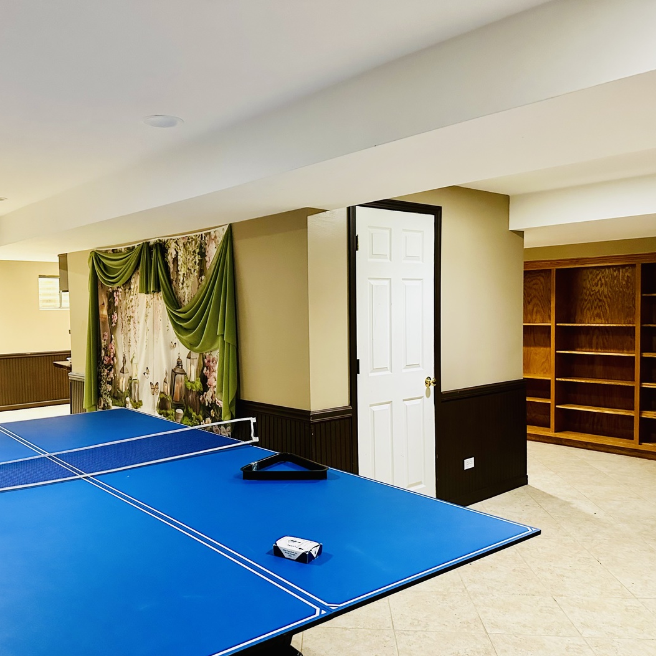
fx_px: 622
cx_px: 272
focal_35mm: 29
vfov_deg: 55.6
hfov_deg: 55.3
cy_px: 335
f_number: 1.78
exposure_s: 1/40
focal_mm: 6.86
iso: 640
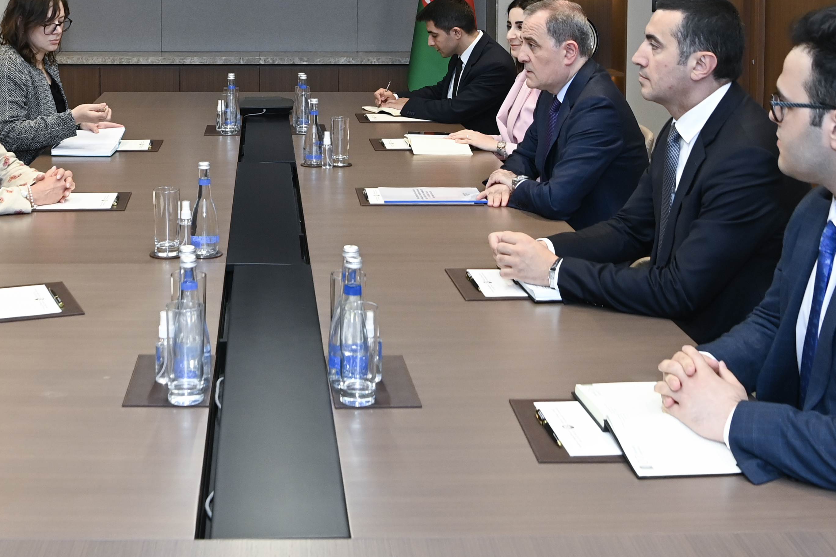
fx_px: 1138
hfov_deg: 39.8
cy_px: -7
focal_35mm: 49
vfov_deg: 26.0
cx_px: 269
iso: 1600
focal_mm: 24
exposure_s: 1/100
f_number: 6.3
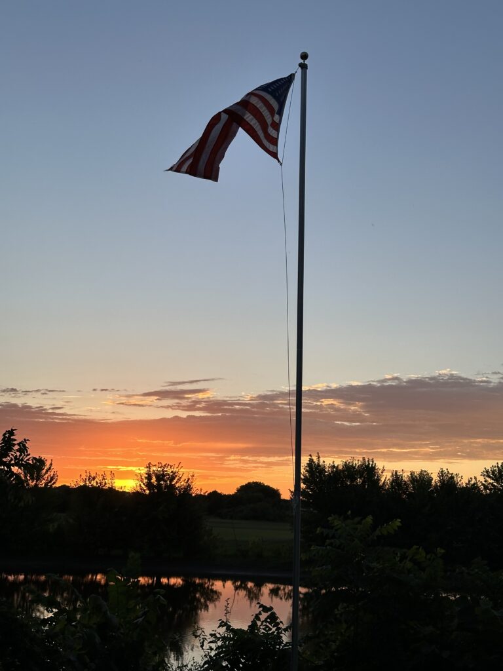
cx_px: 252
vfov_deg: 39.7
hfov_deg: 30.3
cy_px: 336
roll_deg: -3.0
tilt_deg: +11.2
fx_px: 930
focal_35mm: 48
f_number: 1.78
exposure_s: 1/1062
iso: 64
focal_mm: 6.86
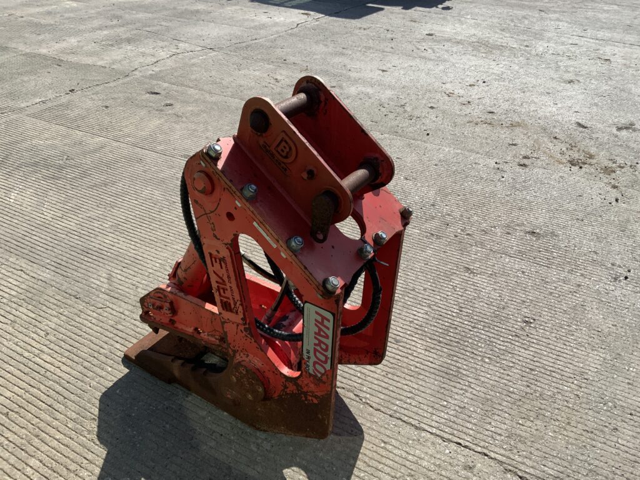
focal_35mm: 29
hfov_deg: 61.7
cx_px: 320
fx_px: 536
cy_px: 240
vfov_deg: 48.2
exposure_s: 1/1912
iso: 20
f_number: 1.8
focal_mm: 3
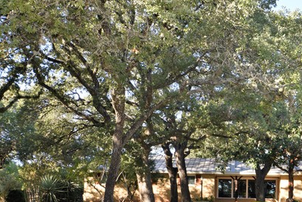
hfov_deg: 34.1
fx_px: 478
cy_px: 159
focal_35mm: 57
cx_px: 236
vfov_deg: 23.5
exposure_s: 1/200
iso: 280
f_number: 5
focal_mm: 24
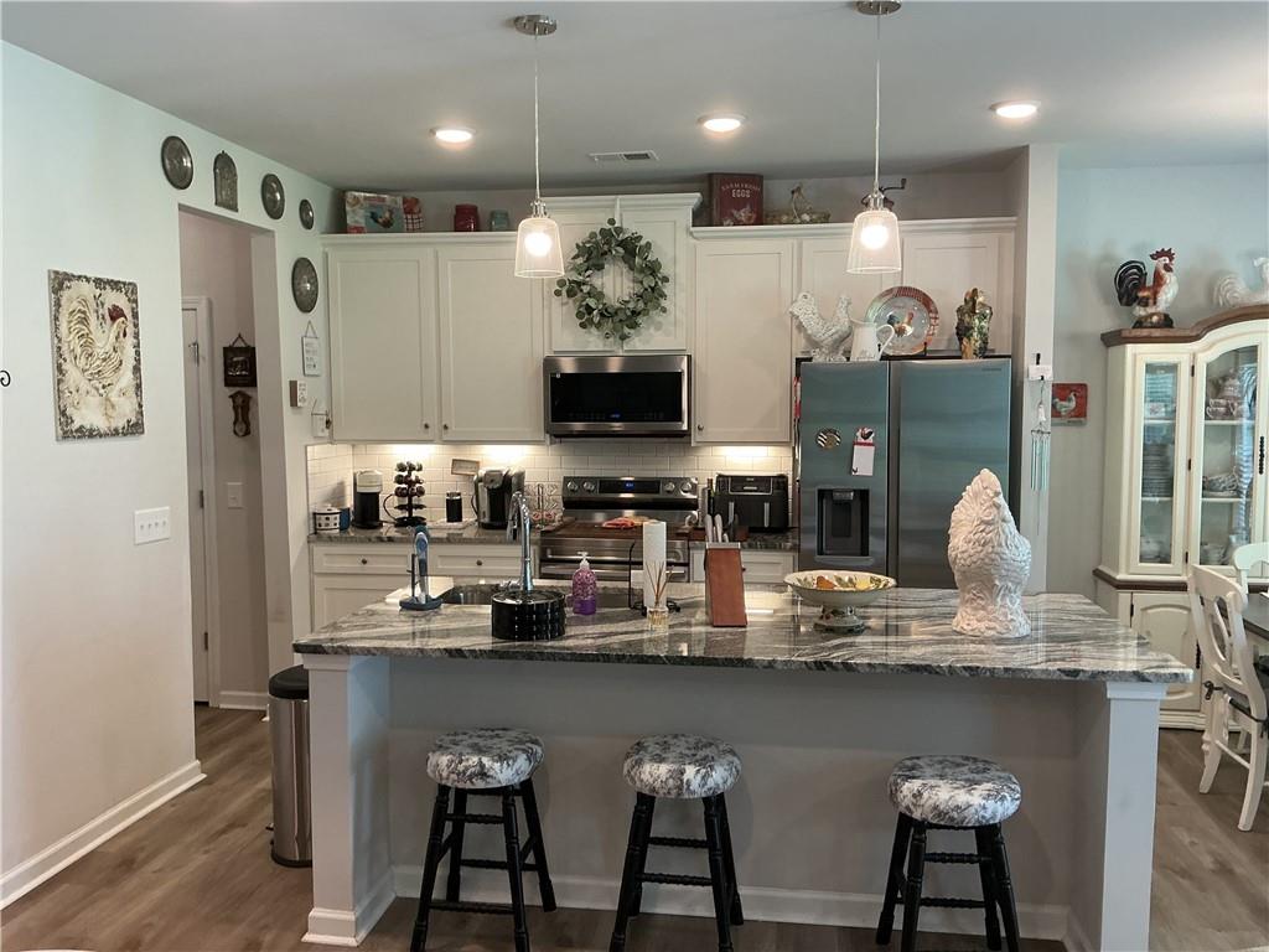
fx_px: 1063
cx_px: 634
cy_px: 476
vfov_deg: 48.2
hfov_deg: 61.7
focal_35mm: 29
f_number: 1.8
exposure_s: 1/60
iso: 80
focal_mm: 3
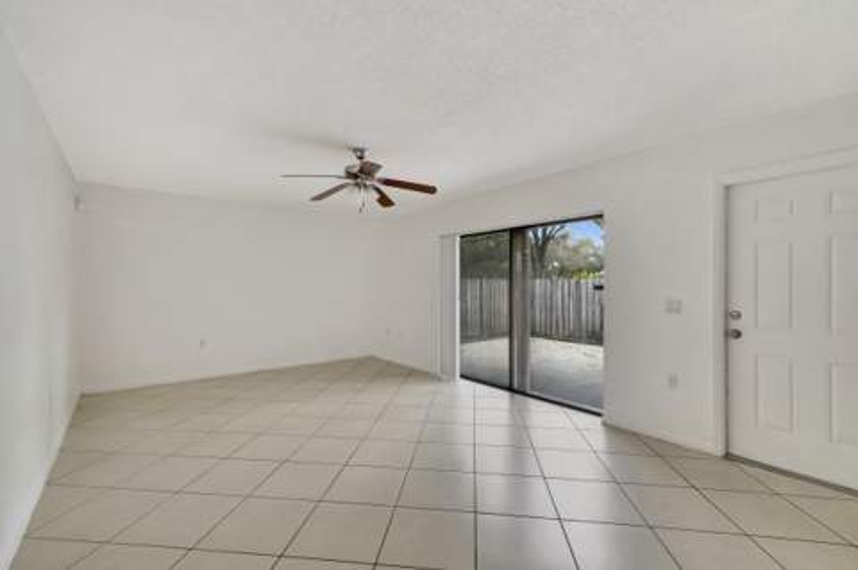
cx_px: 429
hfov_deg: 100.4
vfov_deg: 77.2
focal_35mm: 15
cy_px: 285
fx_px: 357
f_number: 8
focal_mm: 10
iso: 2200
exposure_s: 1/15
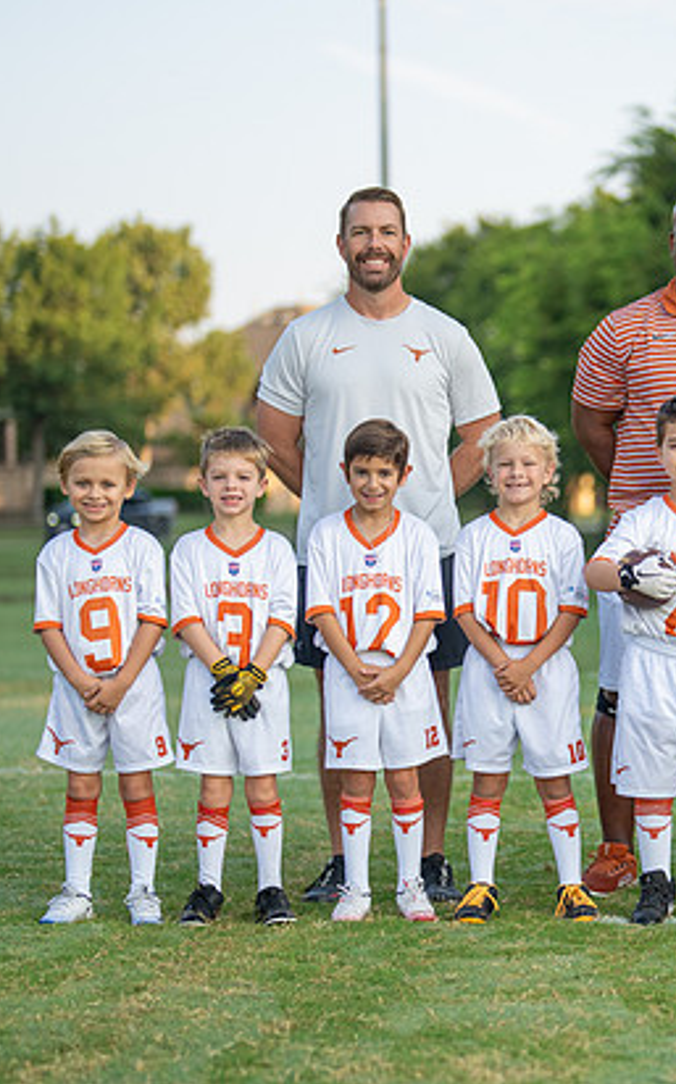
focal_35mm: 114
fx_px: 3365
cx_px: 750
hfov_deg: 11.3
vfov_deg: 18.3
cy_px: 627
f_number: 1.2
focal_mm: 50
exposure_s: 1/2000
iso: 100
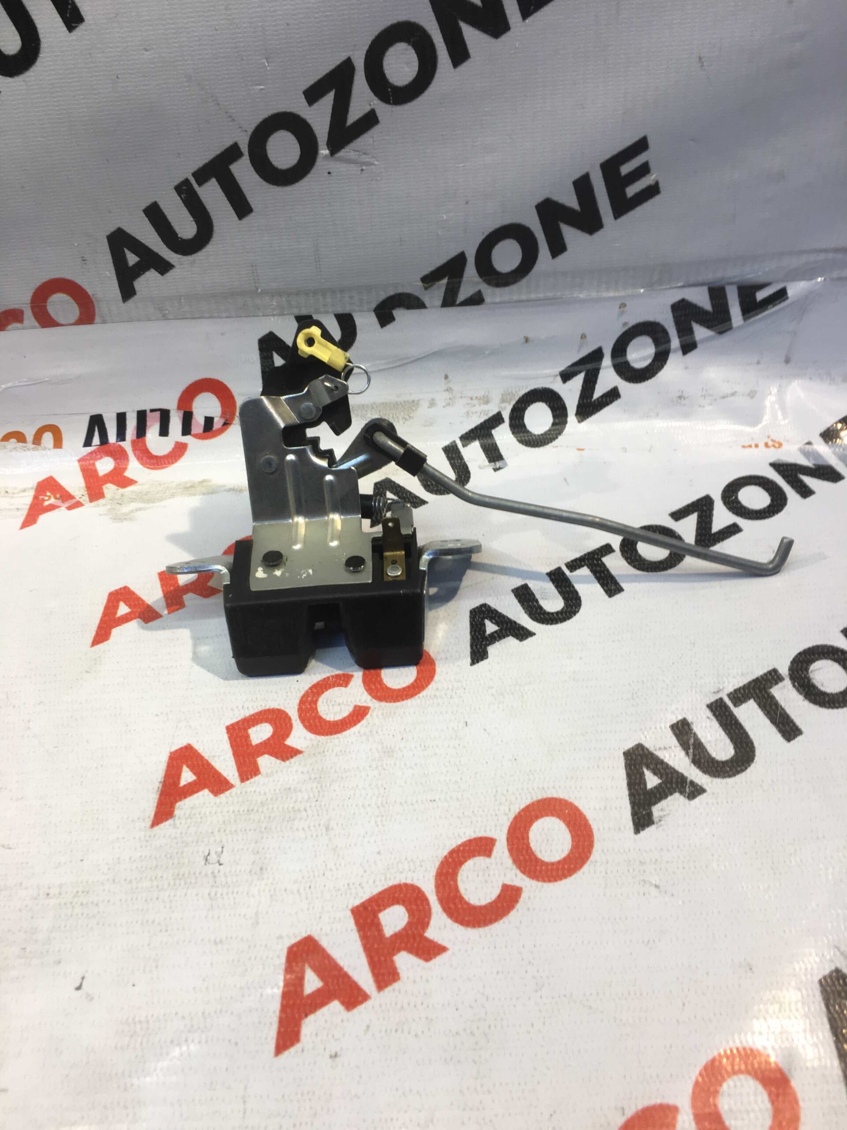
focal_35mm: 29
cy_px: 565
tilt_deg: -40.5
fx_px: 946
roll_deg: +3.1
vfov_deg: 61.7
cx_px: 424
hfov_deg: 48.2
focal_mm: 4.15
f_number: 2.2
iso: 40
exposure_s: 1/33
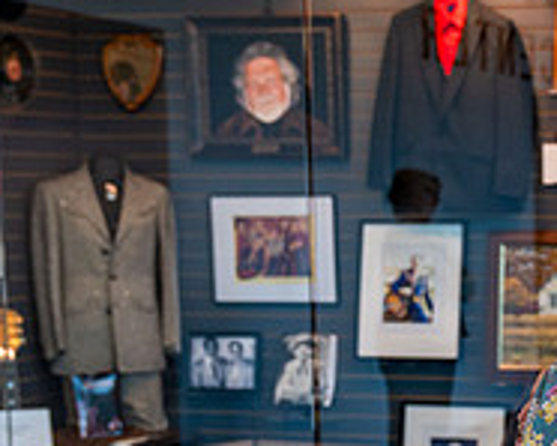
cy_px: 360
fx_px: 1732
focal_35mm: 105
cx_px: 831
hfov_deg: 16.6
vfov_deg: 14.6
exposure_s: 1/160
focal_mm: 34
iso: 1250
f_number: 4
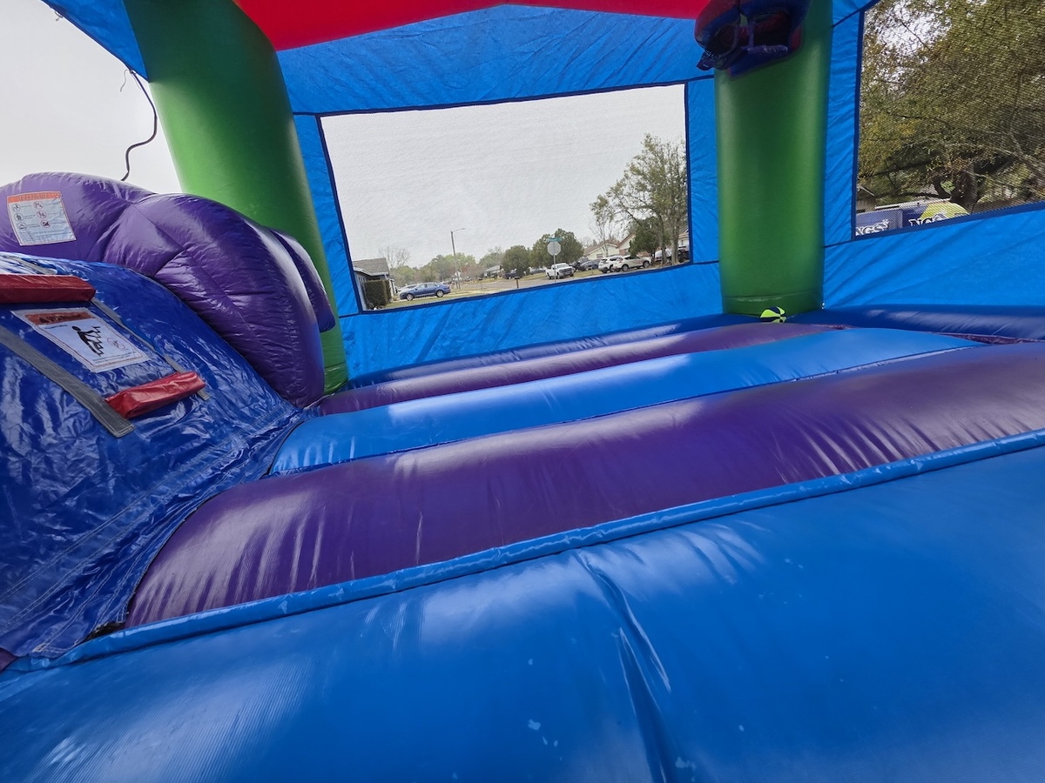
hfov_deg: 106.2
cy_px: 392
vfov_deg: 89.9
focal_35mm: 13
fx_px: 392
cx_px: 522
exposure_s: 1/254
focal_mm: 2.2
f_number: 1.9
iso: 40
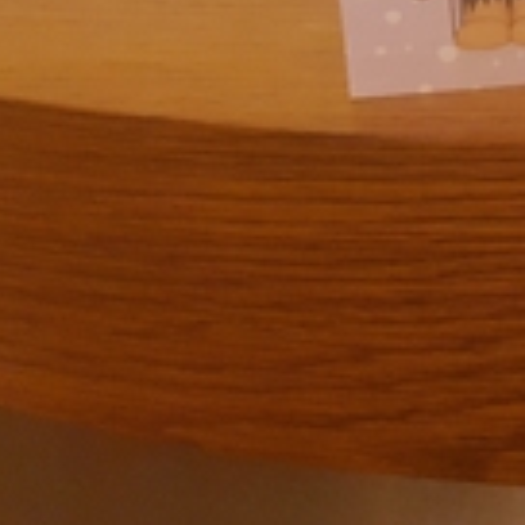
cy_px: -48
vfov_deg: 21.6
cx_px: 853
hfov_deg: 19.1
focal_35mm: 76
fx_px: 1304
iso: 250
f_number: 1.7
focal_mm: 4.2
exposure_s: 1/14
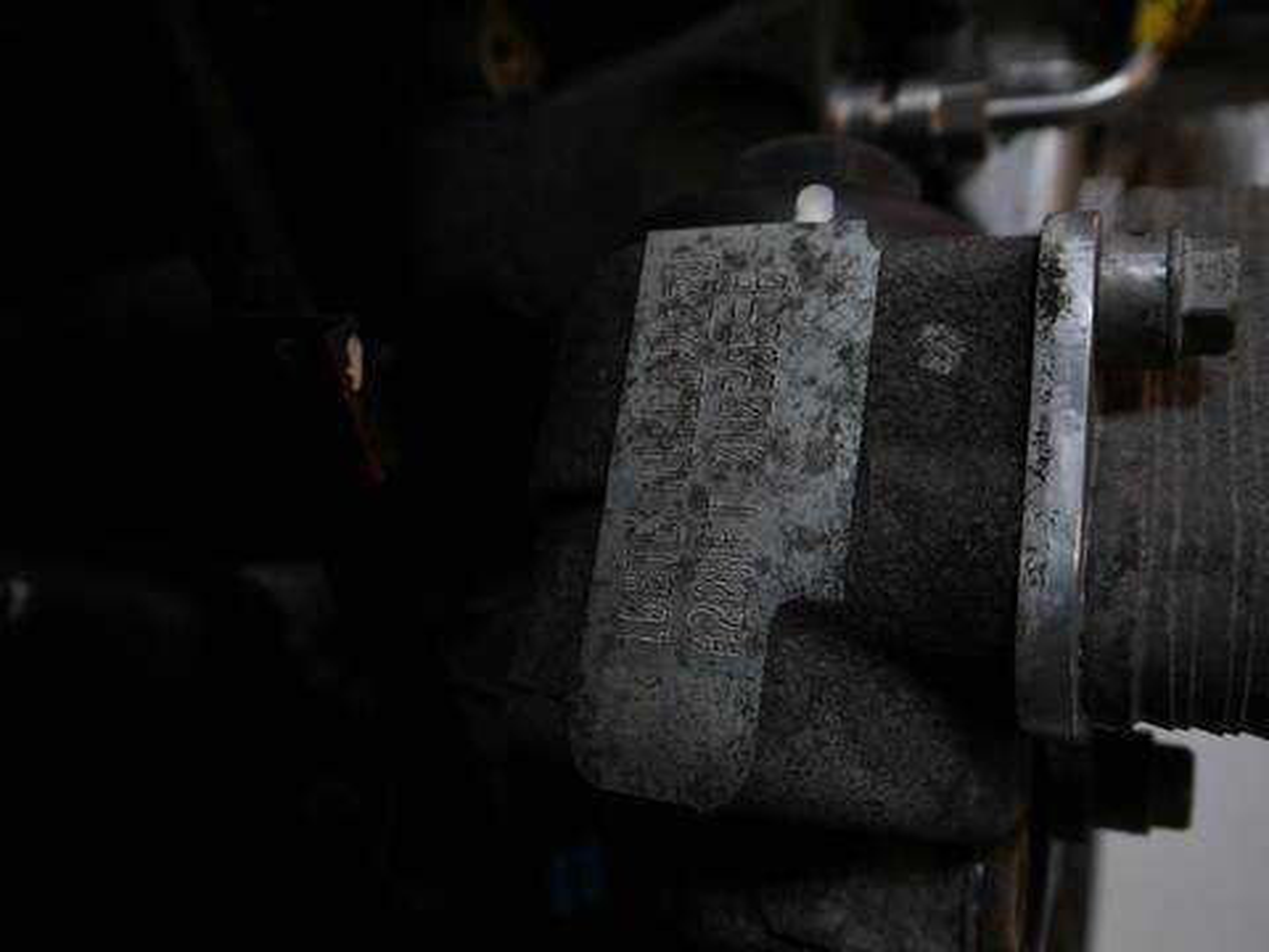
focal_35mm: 28
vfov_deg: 49.7
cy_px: 476
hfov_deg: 63.4
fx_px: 1026
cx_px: 634
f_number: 3.5
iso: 200
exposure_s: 1/125
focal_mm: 14
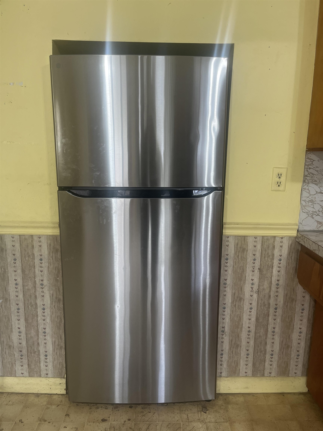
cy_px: 216
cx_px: 162
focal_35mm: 26
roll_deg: -0.9
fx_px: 323
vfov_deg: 67.3
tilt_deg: -9.8
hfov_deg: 53.1
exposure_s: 1/120
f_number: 1.6
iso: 125
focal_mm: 5.1
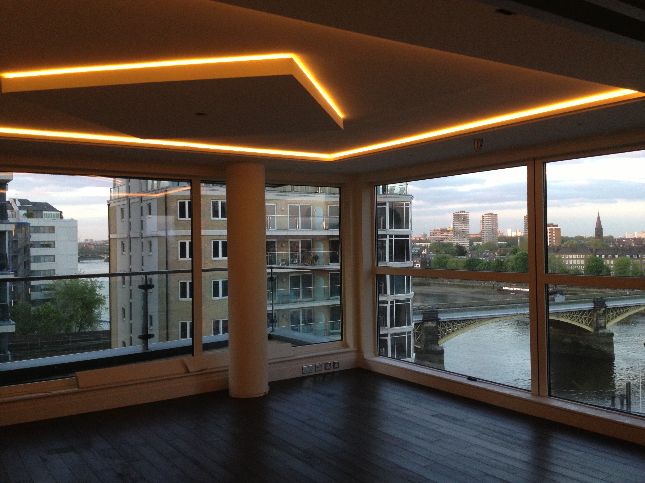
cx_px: 322
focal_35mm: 35
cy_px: 242
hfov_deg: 52.6
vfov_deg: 40.7
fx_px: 652
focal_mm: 4.28
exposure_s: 1/20
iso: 160
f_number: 2.4
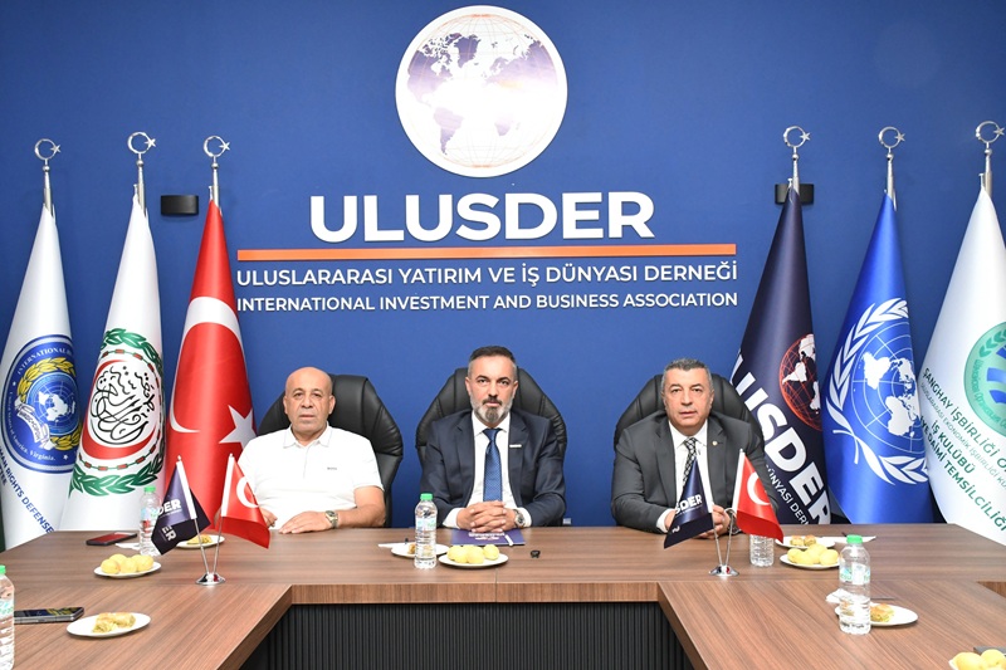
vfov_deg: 34.2
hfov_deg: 49.6
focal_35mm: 39
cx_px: 503
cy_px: 335
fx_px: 1090
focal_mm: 26
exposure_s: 1/60
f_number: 8
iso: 4000
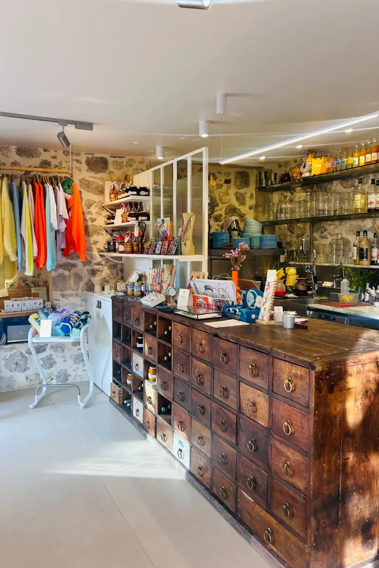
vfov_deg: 65.5
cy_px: 280
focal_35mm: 28
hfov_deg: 46.4
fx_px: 442
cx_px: 177
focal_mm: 5.7
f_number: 1.5
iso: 50
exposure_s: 1/100
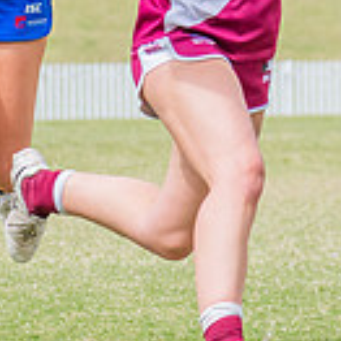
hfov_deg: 2.3
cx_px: 600
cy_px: 66
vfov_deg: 2.3
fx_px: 8649
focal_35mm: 776
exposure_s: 1/1250
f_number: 9
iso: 800
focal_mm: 170
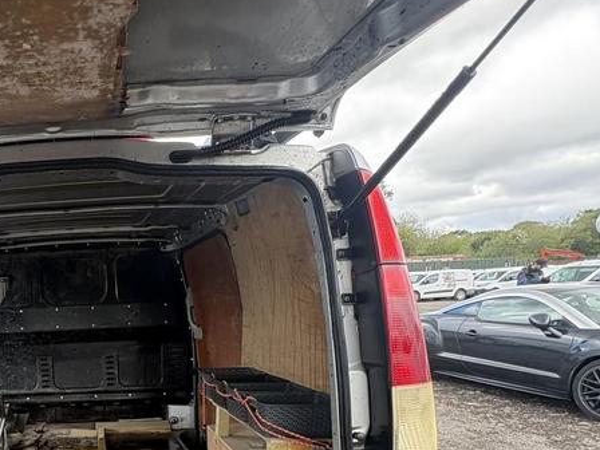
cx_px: 55
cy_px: 367
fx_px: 485
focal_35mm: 28
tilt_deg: -8.2
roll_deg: +2.9
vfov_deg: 46.8
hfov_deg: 54.8
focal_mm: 2.22
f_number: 2.2
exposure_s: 1/99
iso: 100
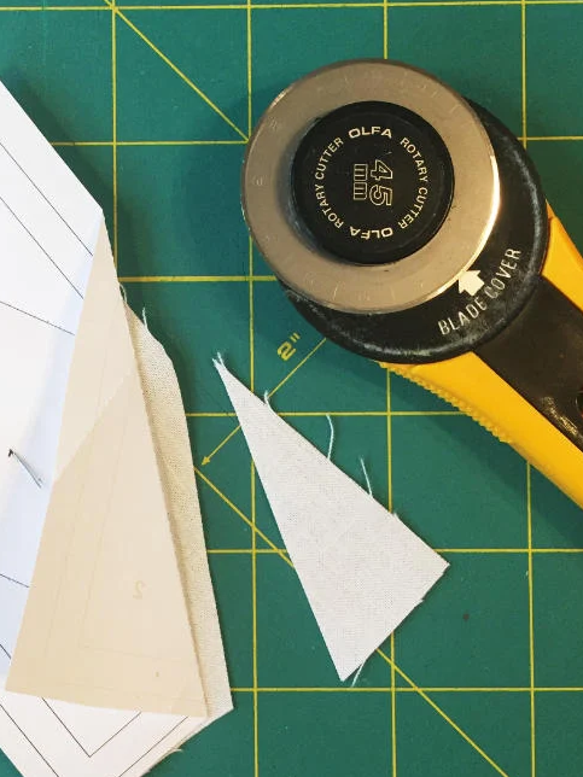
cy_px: 334
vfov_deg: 42.0
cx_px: 161
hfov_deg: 31.7
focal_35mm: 45
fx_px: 1011
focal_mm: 4.2
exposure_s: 1/33
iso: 64
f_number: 2.2
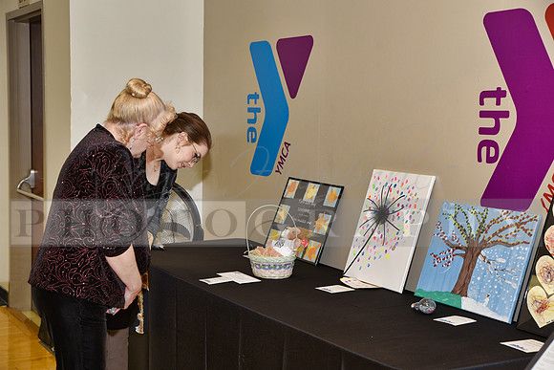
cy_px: 185
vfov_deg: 24.2
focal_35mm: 56
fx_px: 862
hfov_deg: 35.6
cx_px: 277
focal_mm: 56
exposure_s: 1/60
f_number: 5
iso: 200
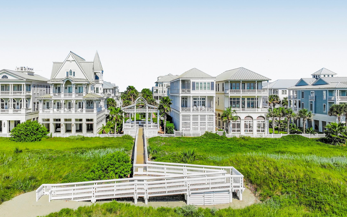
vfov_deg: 40.5
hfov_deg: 60.8
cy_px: 91
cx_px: 144
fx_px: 293
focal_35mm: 31
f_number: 4
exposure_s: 1/1600
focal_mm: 12.29
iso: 100
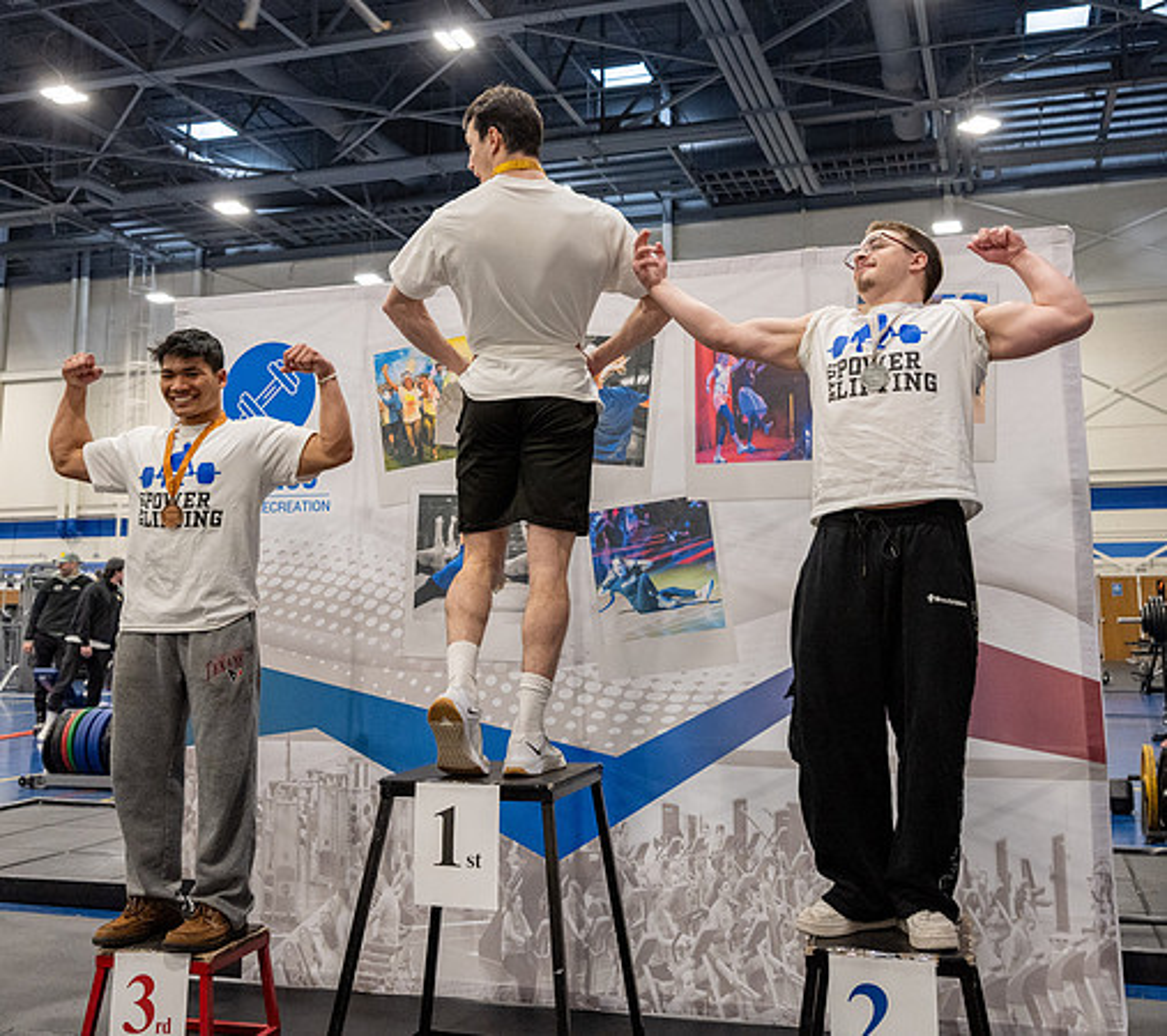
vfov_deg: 44.5
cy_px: 407
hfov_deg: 49.7
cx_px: 618
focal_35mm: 35
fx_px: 1258
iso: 1000
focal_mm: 24
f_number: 3.2
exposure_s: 1/160
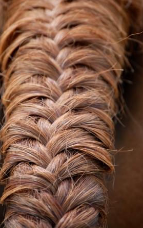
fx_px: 1913
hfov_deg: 4.3
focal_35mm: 307
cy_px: 114
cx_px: 73
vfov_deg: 6.8
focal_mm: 200
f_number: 5.6
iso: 400
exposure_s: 1/500
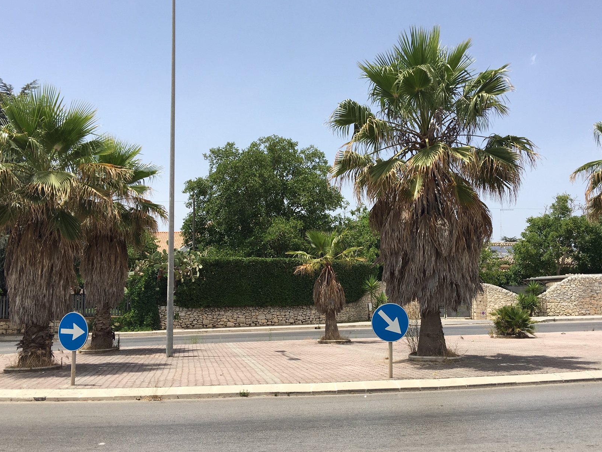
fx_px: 626
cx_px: 336
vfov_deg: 39.6
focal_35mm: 36
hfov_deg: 51.2
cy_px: 249
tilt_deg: +5.4
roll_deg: -1.8
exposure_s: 1/1603
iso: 25
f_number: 2.2
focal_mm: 4.15
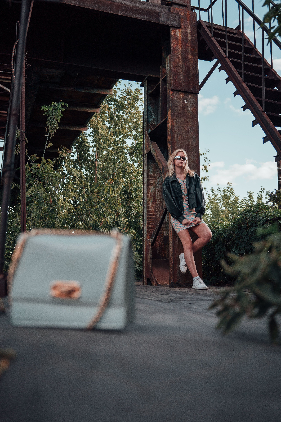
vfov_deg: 53.1
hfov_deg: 36.9
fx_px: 422
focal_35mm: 36
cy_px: 214
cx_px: 147
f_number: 2.8
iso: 320
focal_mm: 32.5
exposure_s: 1/1000
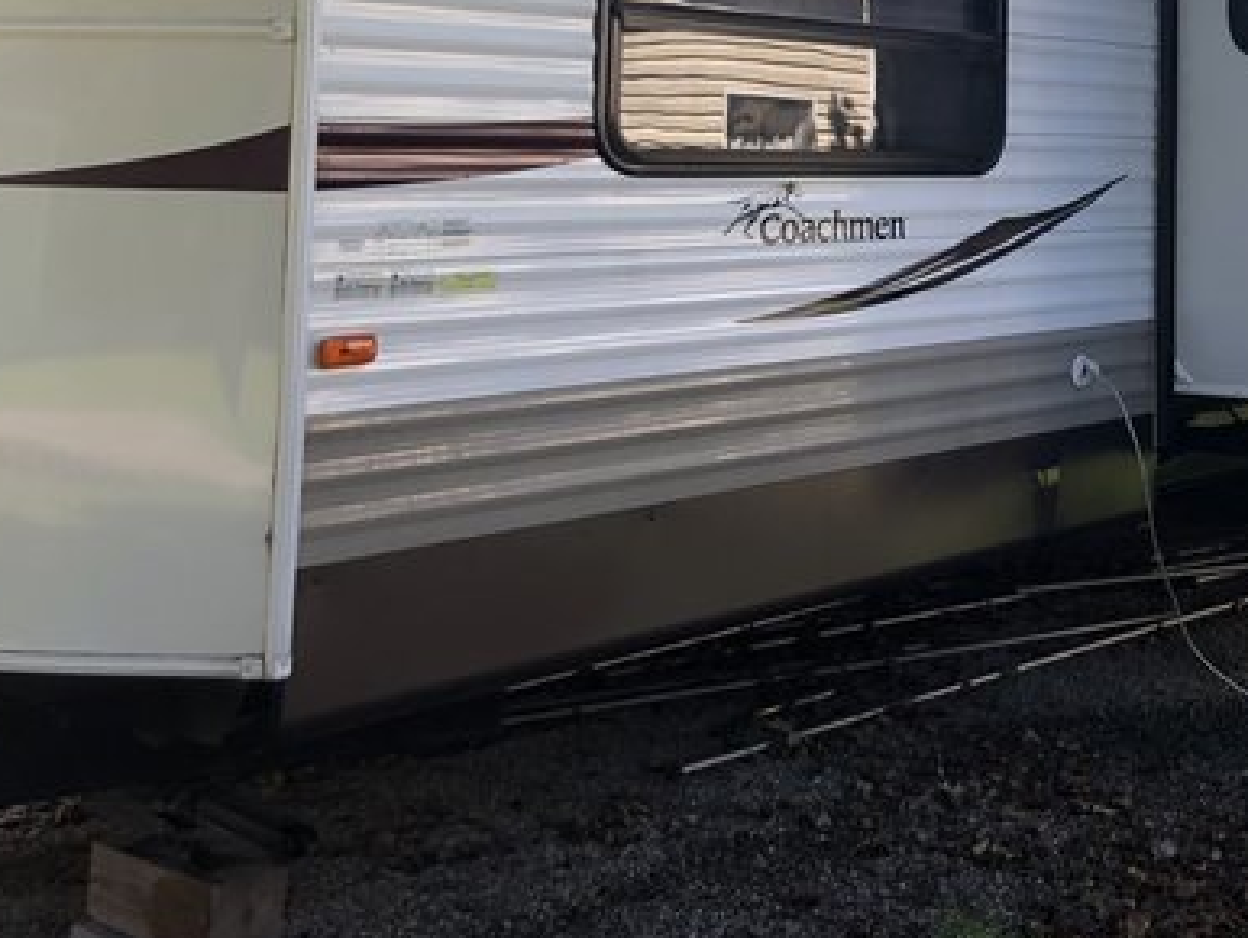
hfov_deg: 31.2
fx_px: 2092
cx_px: 1193
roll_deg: +2.5
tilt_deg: +4.9
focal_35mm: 58
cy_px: 16
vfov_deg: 24.2
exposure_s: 1/223
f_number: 1.8
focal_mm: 3.99
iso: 20
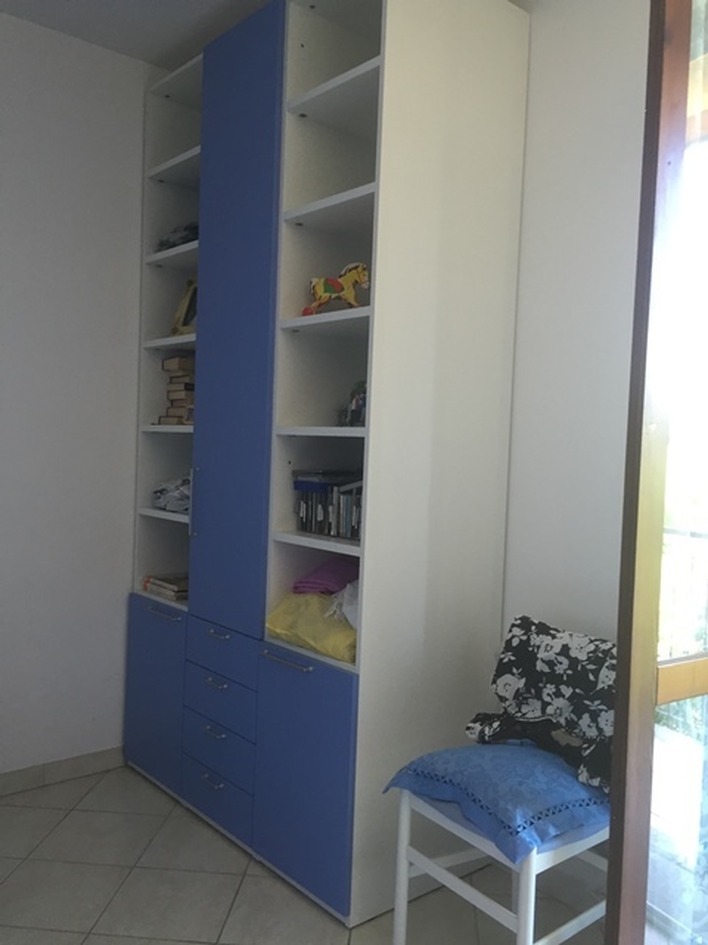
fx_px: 791
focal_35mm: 29
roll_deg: -1.8
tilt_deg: -0.6
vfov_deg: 61.7
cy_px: 472
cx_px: 354
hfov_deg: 48.2
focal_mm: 4.15
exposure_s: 1/33
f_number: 2.2
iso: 125
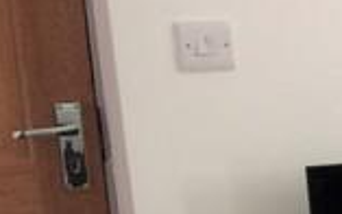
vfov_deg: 6.5
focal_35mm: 200
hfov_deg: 8.4
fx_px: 1863
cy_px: 341
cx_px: 1096
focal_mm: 4.15
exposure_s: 1/33
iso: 40
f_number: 2.2
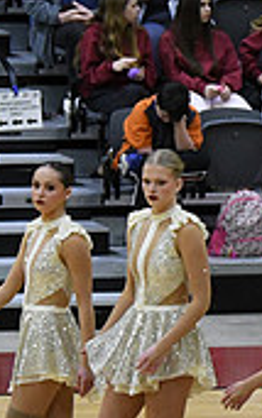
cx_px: 656
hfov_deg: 3.0
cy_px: 390
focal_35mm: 438
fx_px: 5000
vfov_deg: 4.8
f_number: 4
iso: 5000
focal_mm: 85
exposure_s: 1/500
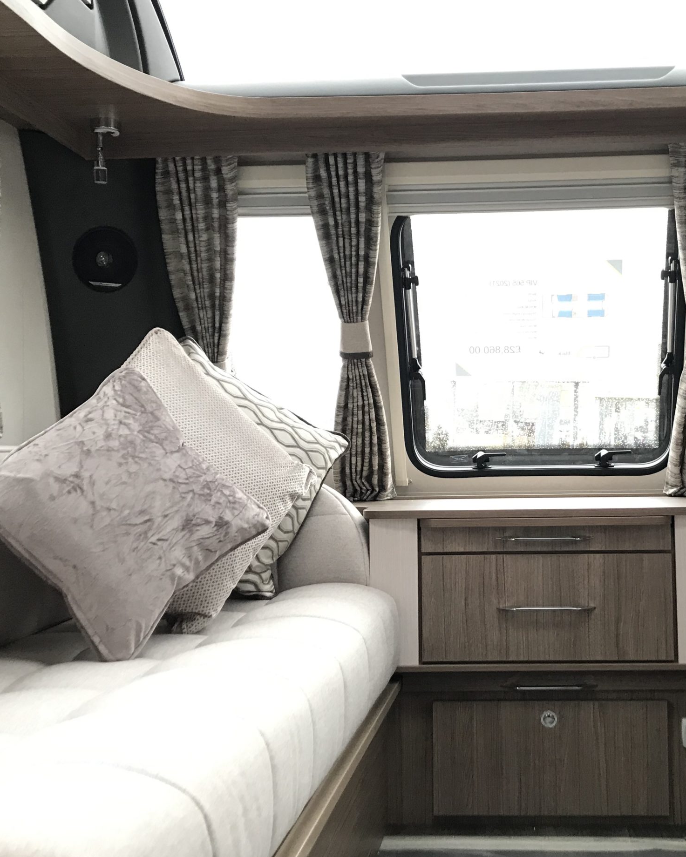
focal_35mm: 38
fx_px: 964
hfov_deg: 38.3
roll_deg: -2.0
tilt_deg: +0.5
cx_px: 498
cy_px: 432
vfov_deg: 47.9
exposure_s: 1/19
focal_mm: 3.99
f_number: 1.8
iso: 40
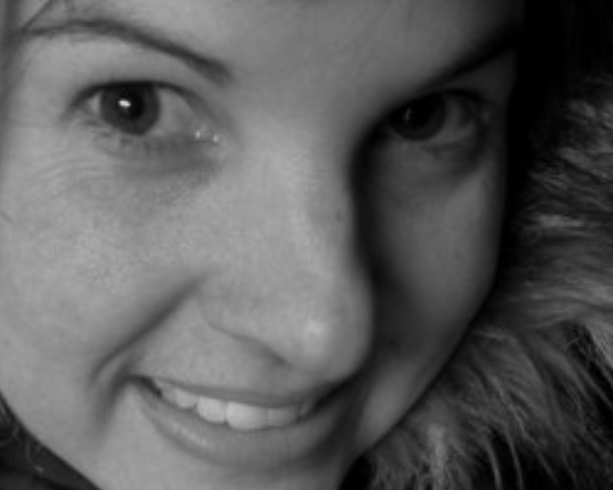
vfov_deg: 19.3
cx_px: 244
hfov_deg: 24.1
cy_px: 129
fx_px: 1433
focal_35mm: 79
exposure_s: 1/6
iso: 400
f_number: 4
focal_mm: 20
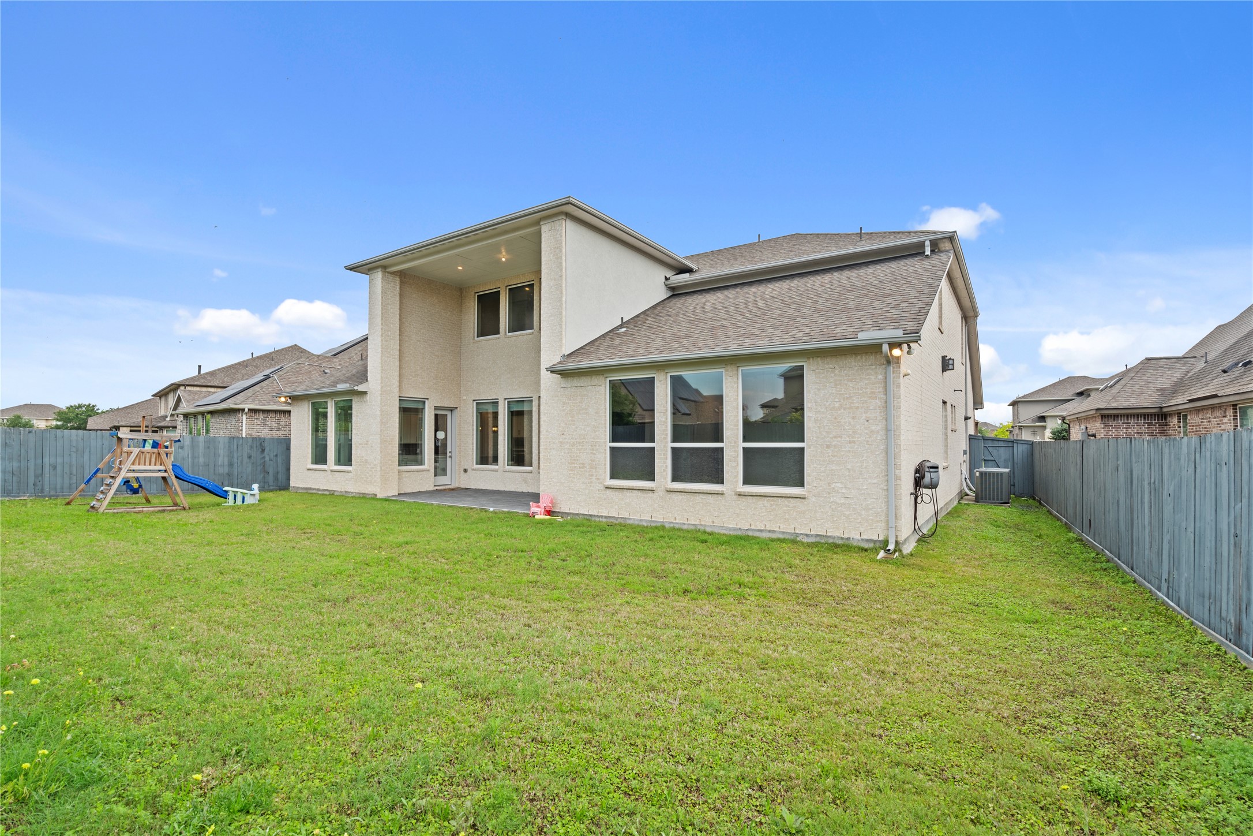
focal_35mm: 16
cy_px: 418
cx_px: 626
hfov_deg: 96.7
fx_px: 557
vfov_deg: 73.7
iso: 250
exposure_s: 1/40
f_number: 10
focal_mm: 16
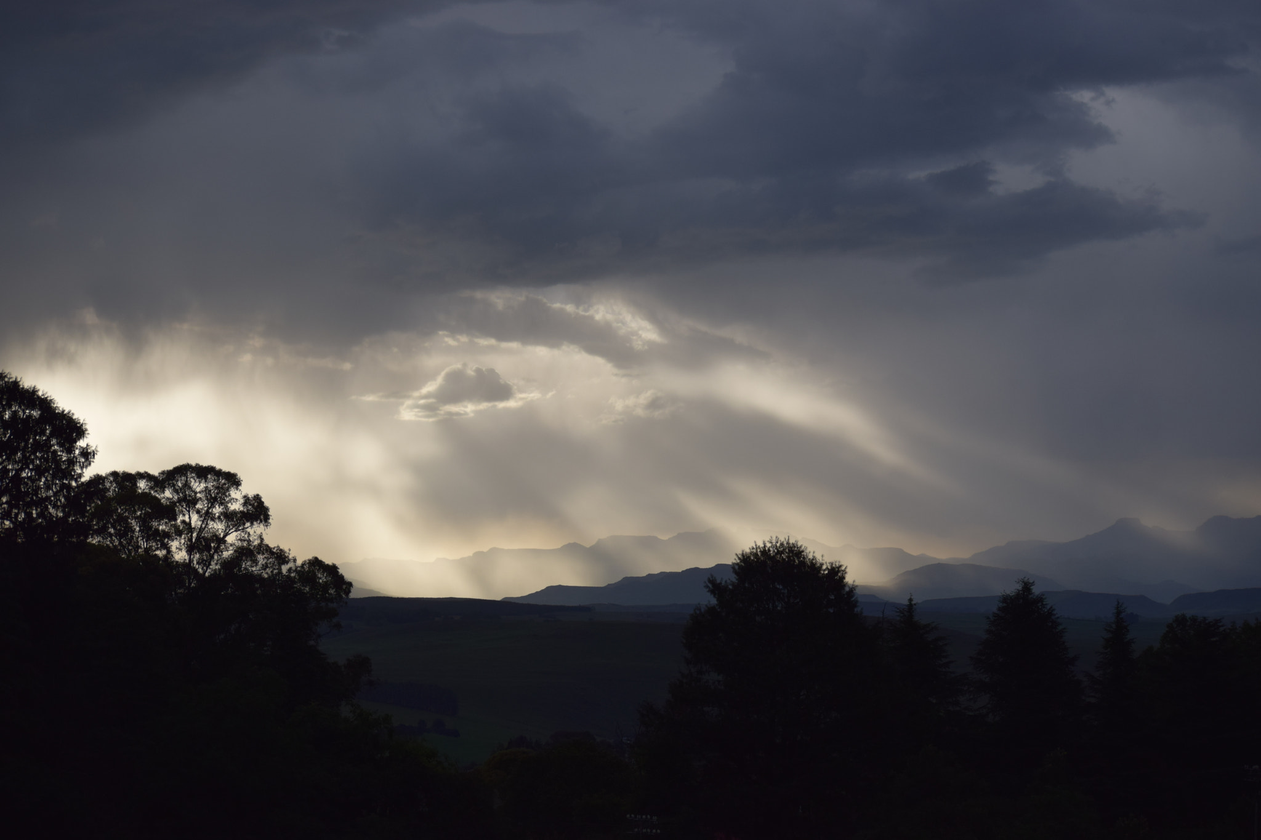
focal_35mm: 82
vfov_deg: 16.6
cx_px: 630
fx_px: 2889
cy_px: 420
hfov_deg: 24.6
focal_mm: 55
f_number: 4
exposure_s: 1/2000
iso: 200
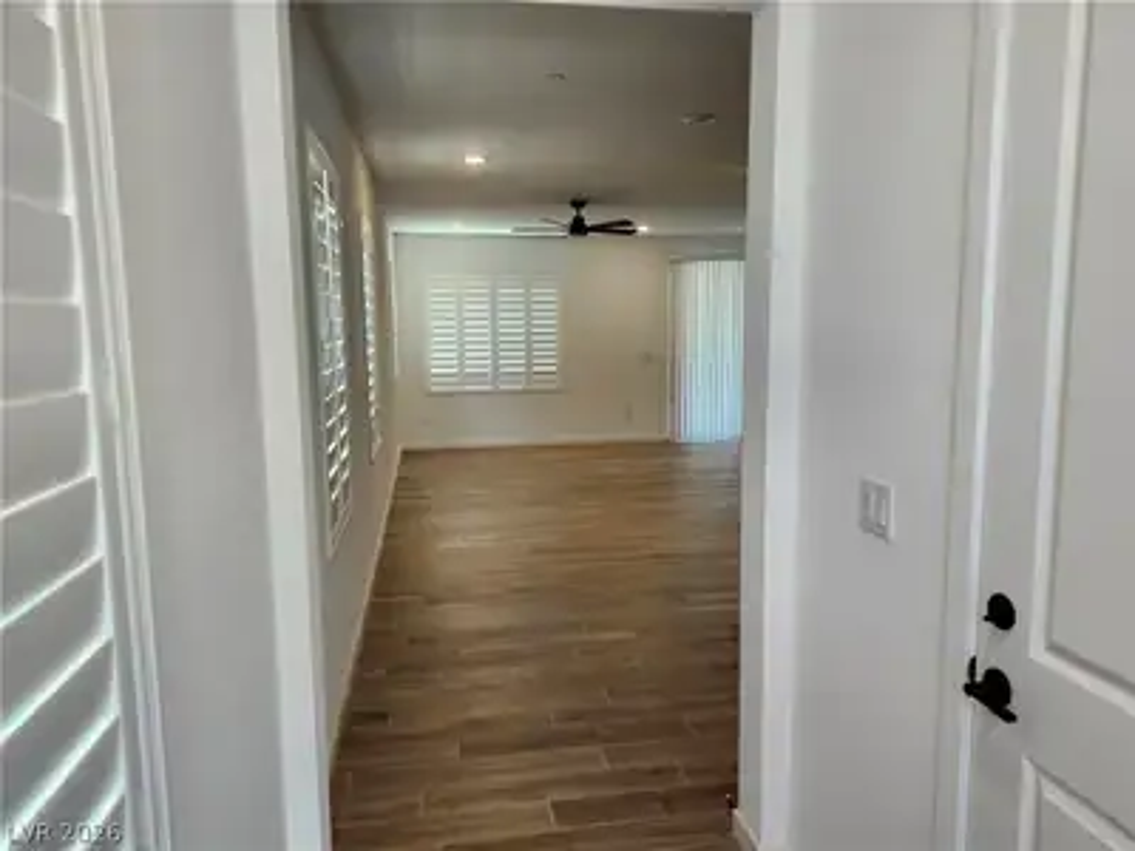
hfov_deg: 73.9
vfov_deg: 58.9
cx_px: 568
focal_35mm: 23
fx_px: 754
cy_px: 426
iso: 125
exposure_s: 1/120
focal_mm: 5.54
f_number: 1.8
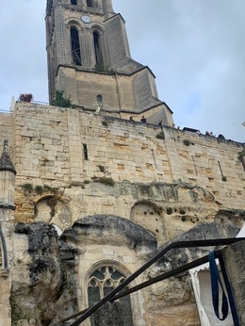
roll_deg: +4.1
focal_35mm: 40
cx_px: 85
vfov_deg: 46.8
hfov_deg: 35.7
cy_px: 163
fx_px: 377
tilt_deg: +29.4
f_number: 1.8
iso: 25
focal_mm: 4.25
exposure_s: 1/1845
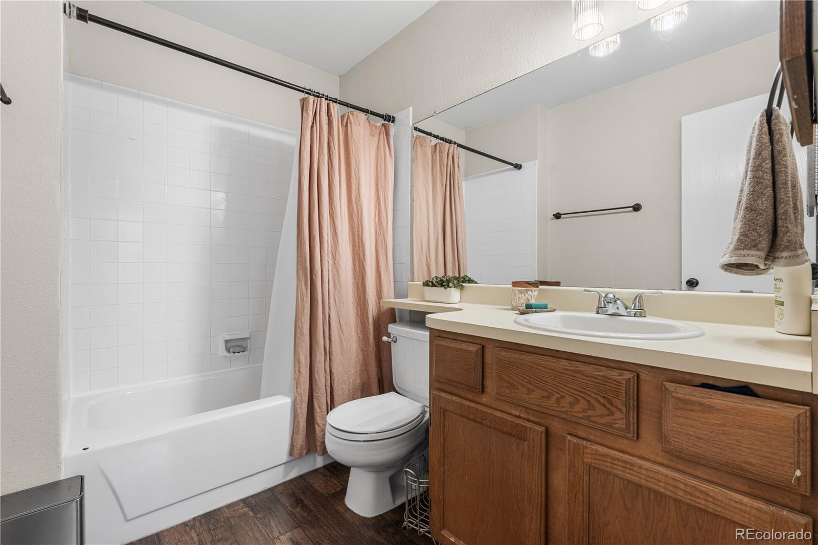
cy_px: 272
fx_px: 363
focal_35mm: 16
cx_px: 409
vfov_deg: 73.7
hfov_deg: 96.7
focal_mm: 16
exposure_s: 1/2.5
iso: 160
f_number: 8
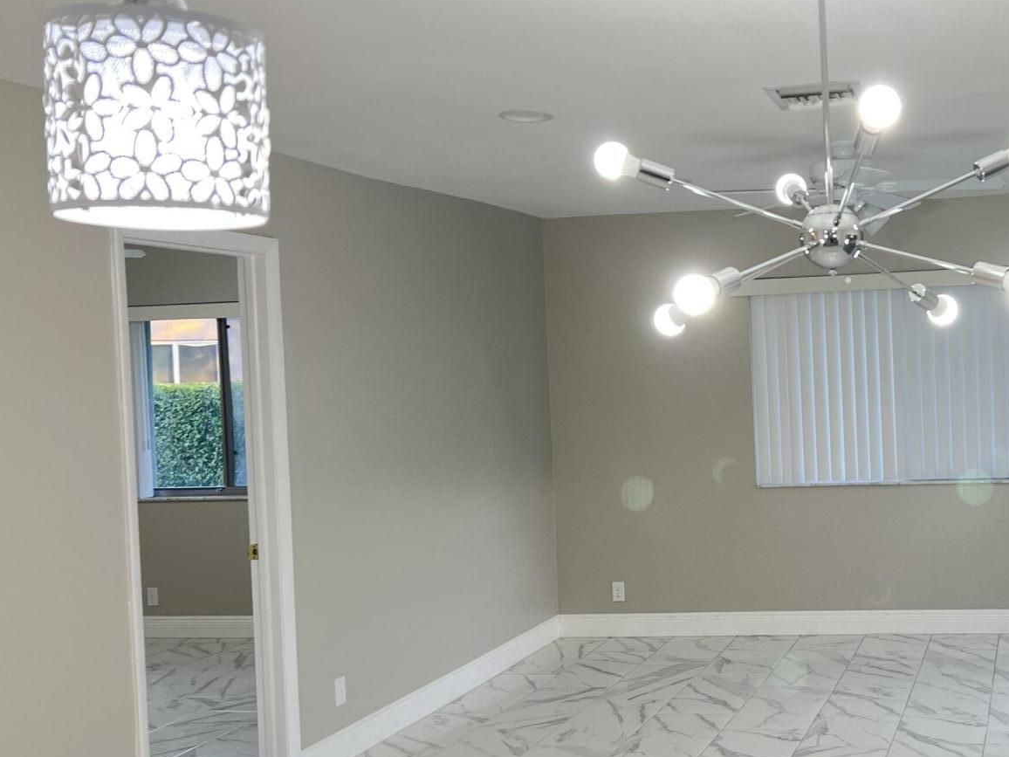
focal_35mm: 45
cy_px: 383
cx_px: 844
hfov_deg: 39.9
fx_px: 1312
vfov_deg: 32.2
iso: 80
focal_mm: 5.7
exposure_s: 1/60
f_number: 1.5
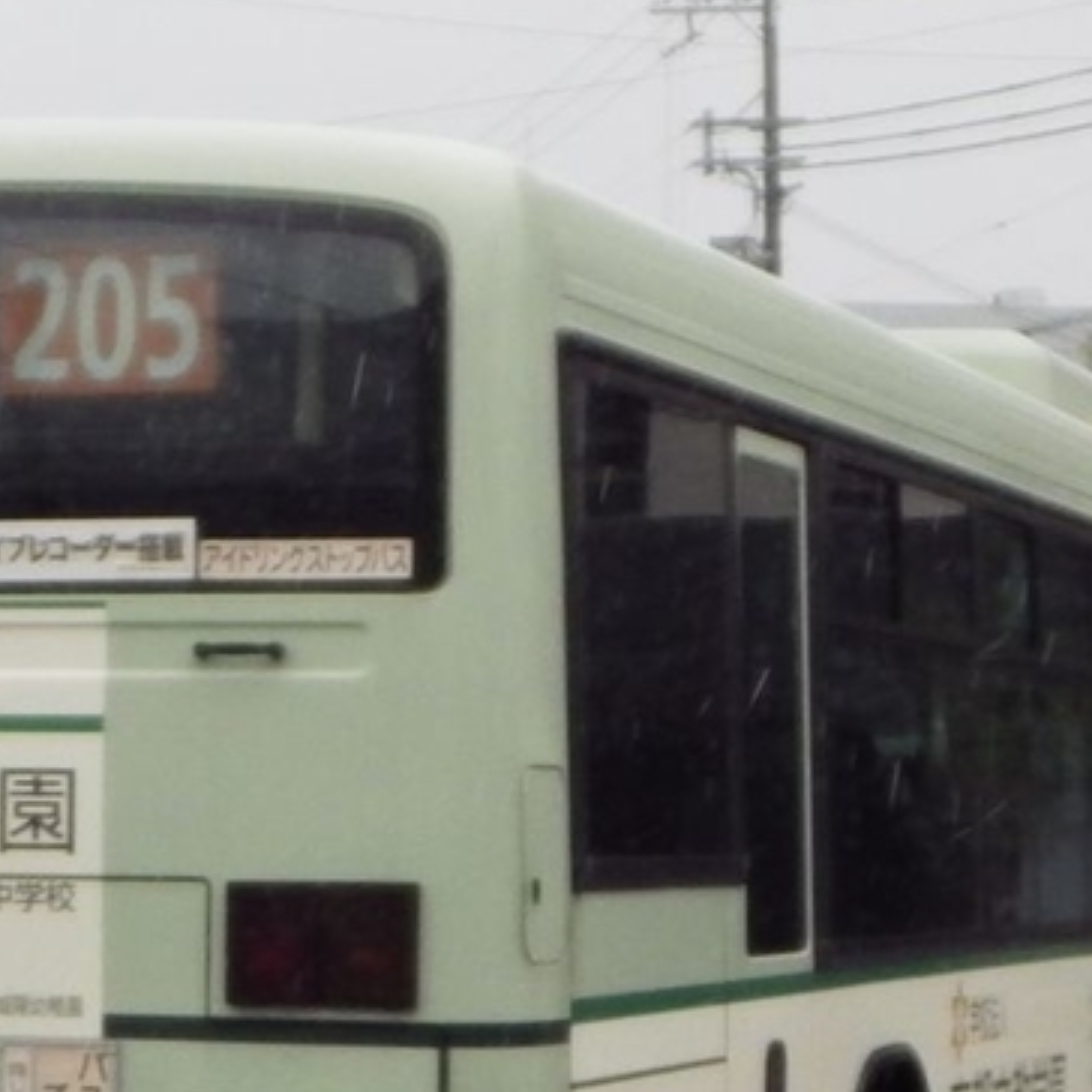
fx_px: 2356
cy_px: 834
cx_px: 285
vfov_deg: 25.7
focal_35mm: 66
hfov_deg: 25.8
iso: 200
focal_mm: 6.2
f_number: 3.4
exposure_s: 1/500
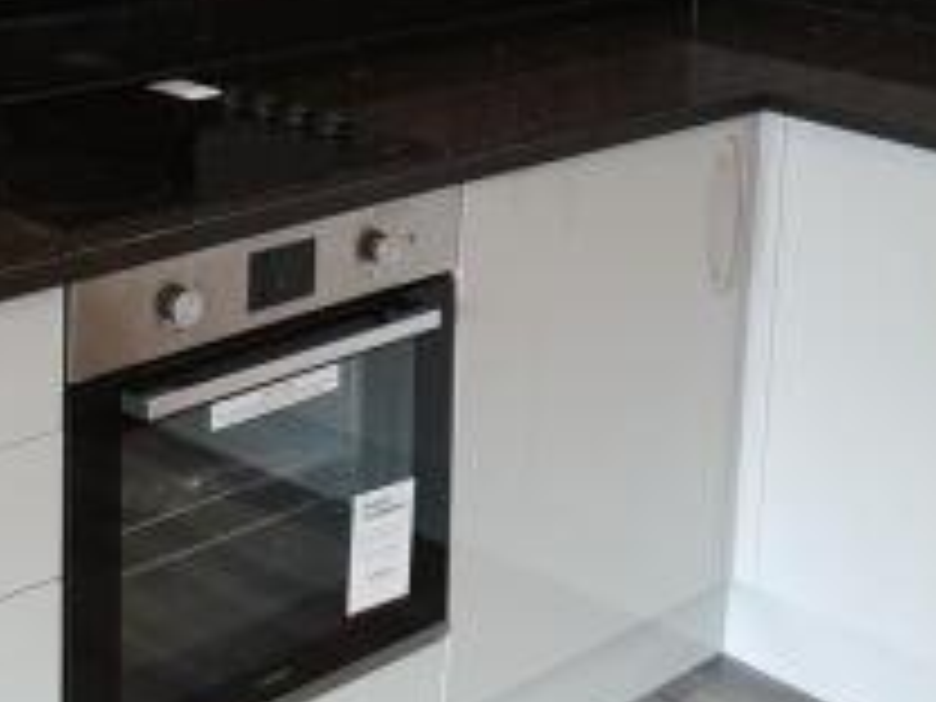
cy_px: 11
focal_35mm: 73
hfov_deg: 26.5
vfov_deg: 19.6
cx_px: 281
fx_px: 1974
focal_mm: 4.3
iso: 250
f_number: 2.4
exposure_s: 1/50
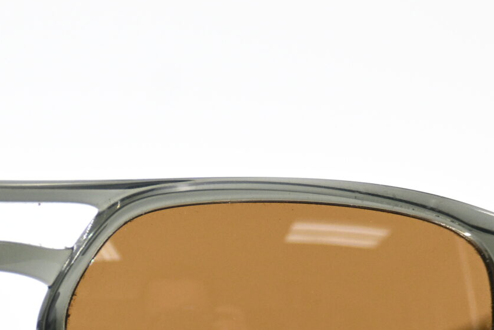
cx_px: 24
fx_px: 4453
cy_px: 335
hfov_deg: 6.3
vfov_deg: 4.2
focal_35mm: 325
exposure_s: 1/500
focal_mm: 71
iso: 800
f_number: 4.8
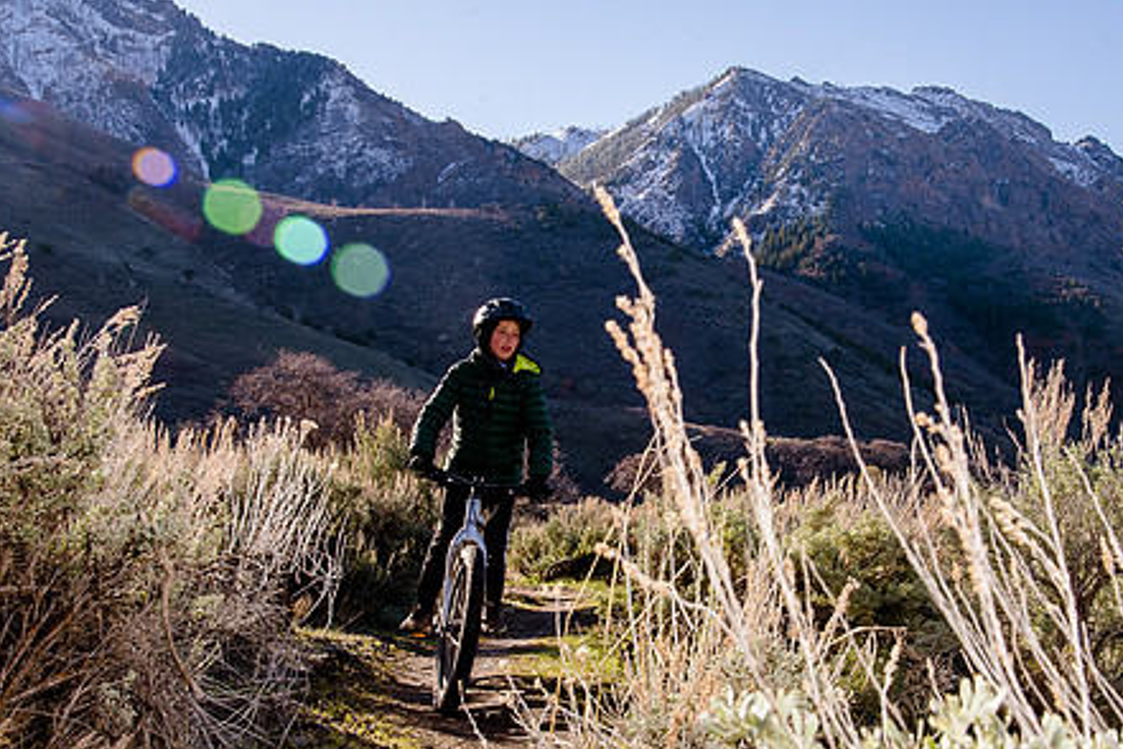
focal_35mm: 50
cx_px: 667
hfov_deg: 39.5
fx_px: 1560
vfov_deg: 27.0
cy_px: 432
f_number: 14
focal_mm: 38
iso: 250
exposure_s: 1/160
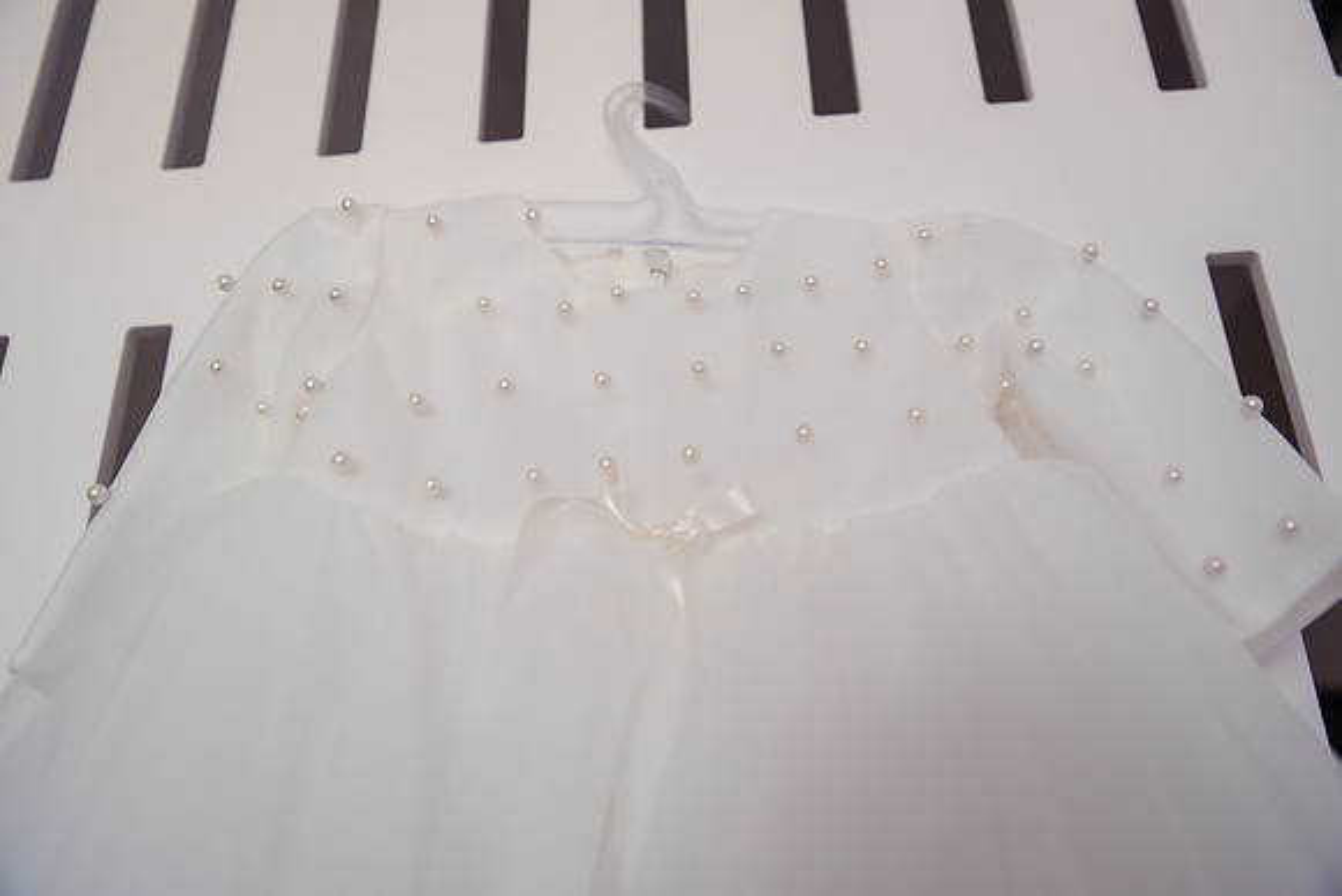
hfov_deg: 58.7
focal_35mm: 32
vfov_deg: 41.1
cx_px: 671
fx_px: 1193
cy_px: 448
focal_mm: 32
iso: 1000
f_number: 4
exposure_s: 1/160
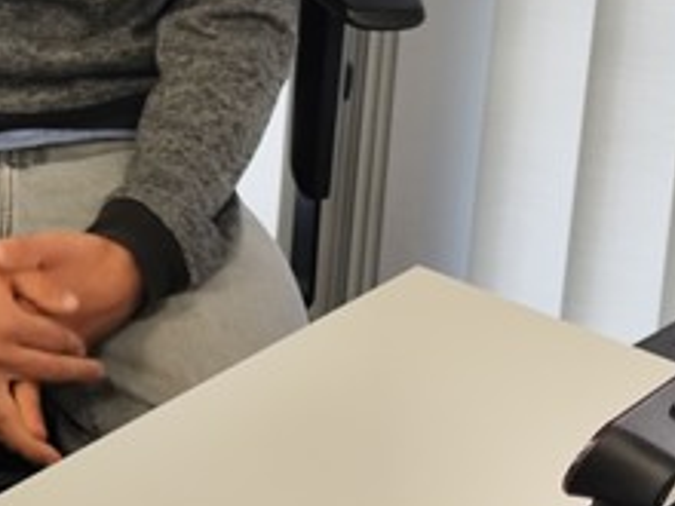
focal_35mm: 167
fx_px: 3256
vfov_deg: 8.8
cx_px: -233
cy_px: -6
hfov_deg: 11.5
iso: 64
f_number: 1.65
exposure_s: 1/25
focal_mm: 6.19
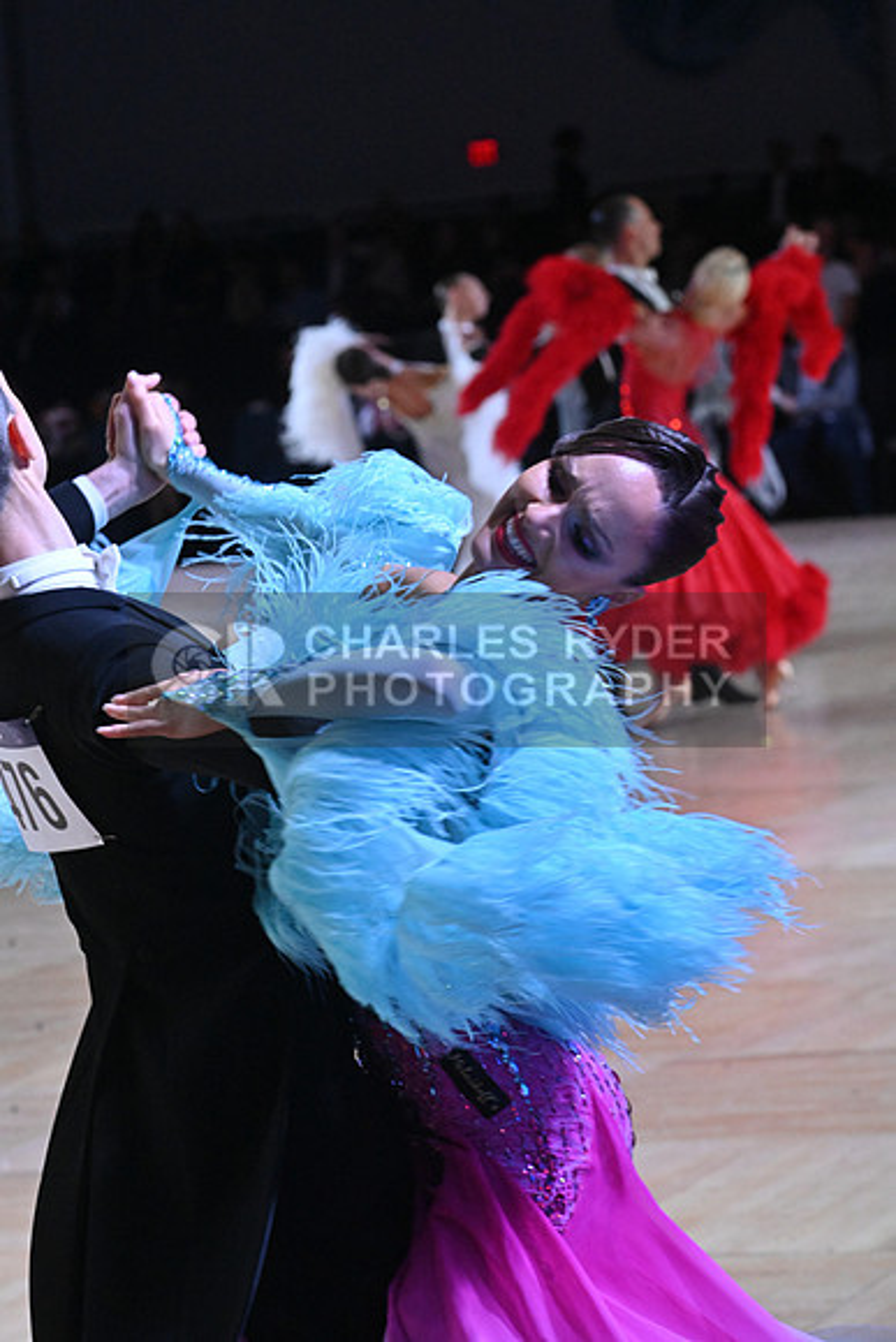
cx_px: 448
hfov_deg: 8.9
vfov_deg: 13.2
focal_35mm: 155
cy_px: 671
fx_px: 5783
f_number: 11
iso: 5000
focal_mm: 155
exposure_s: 1/400
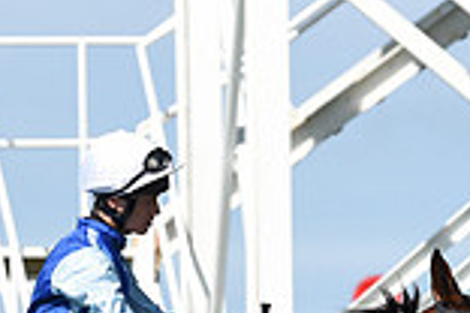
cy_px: 579
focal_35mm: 615
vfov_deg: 2.2
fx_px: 8029
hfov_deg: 3.4
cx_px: 298
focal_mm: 165
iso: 400
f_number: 5.6
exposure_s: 1/2500
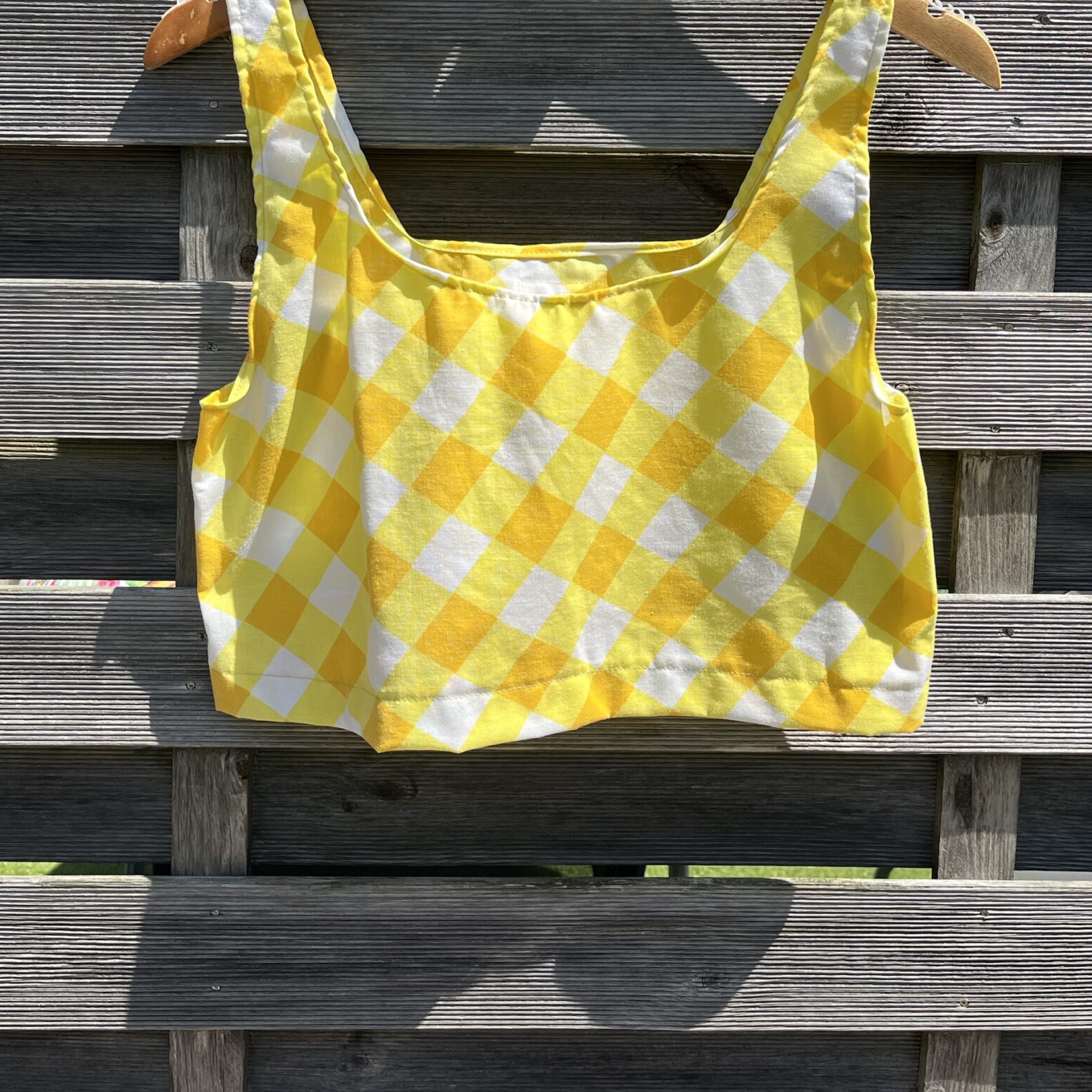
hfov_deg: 43.9
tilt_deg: -6.2
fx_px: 1356
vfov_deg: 42.3
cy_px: 257
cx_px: 546
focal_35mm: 38
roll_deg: -1.5
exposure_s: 1/3049
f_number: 1.6
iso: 50
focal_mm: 5.1
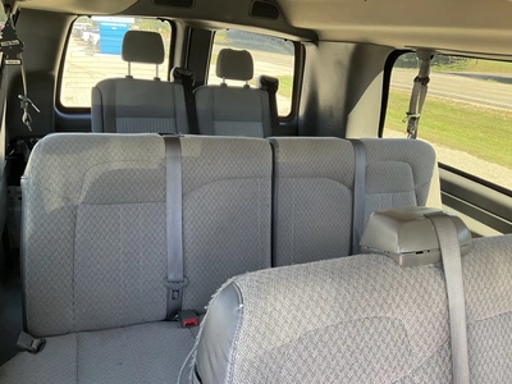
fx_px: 429
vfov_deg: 48.2
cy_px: 192
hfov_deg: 61.7
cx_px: 256
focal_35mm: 29
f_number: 1.8
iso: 64
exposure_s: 1/74
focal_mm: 3
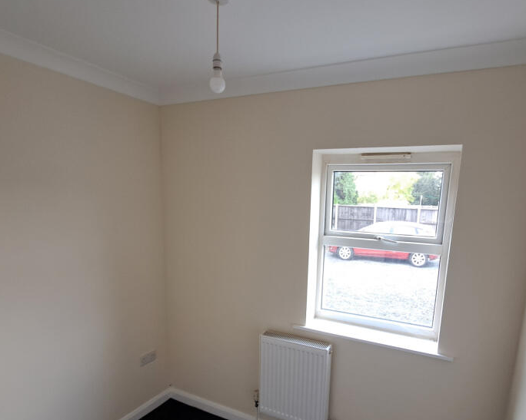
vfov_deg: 70.1
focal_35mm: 19
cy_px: 253
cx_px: 288
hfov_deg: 83.1
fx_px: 296
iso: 80
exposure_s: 1/50
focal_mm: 1.74
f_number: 2.2
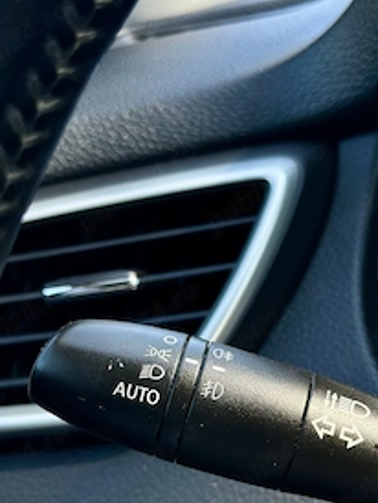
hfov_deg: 21.0
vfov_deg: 27.5
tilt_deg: -14.6
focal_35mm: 70
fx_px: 1018
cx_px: 202
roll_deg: +7.5
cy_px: 358
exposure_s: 1/283
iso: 80
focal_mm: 6.86
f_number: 1.78
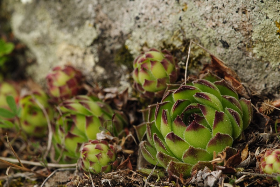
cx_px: 140
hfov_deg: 16.0
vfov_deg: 10.8
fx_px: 993
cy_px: 94
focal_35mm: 128
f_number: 8
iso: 400
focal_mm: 85
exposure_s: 1/320
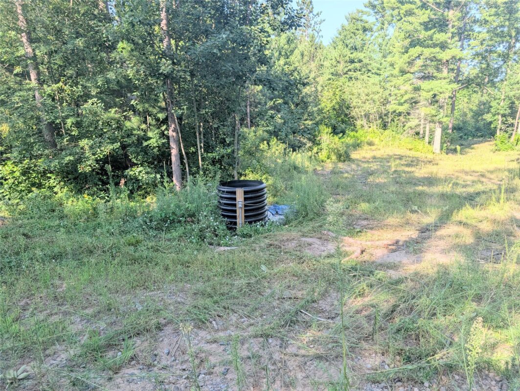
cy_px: 196
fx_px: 361
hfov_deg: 71.5
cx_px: 260
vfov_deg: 56.9
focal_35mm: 24
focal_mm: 6.9
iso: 20
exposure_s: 1/323
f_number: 1.68
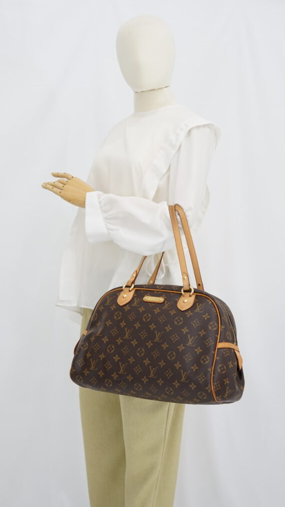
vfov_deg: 39.2
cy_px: 254
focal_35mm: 53
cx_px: 143
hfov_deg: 22.6
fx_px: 712
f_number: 6.3
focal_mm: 50
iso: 640
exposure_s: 1/10
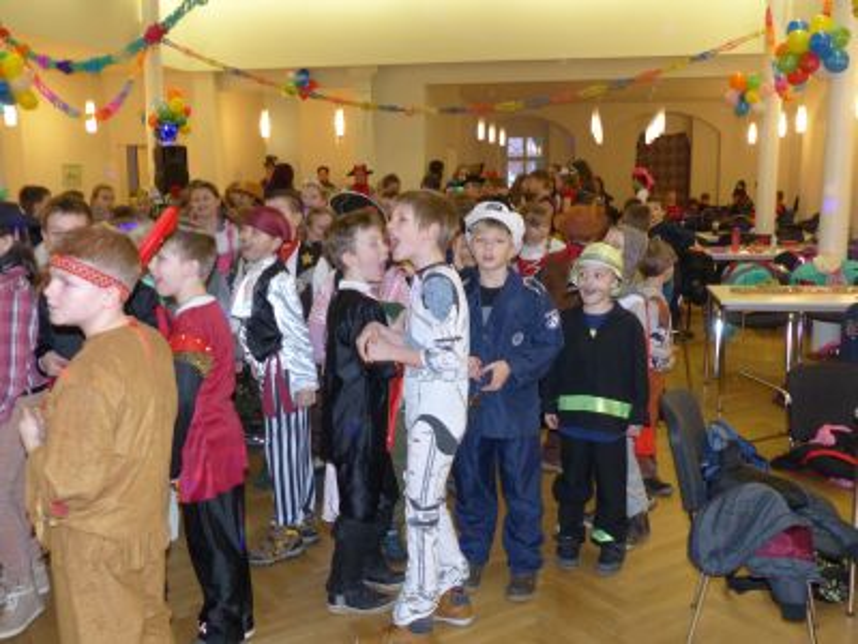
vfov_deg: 41.8
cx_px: 429
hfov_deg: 54.0
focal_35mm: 34
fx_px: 843
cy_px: 322
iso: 400
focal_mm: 6.2
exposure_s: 1/60
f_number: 2.8
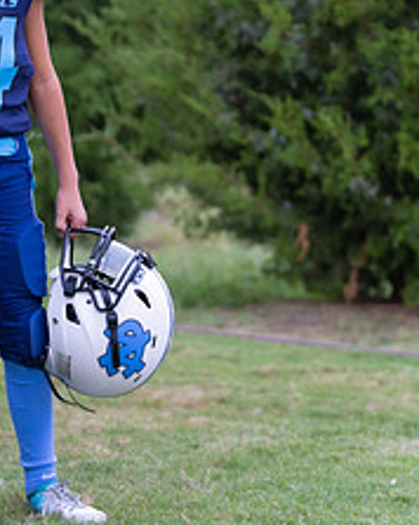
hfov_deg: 8.7
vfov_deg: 10.9
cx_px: -20
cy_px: 111
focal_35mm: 176
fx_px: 2732
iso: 800
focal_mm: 70
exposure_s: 1/320
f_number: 2.8
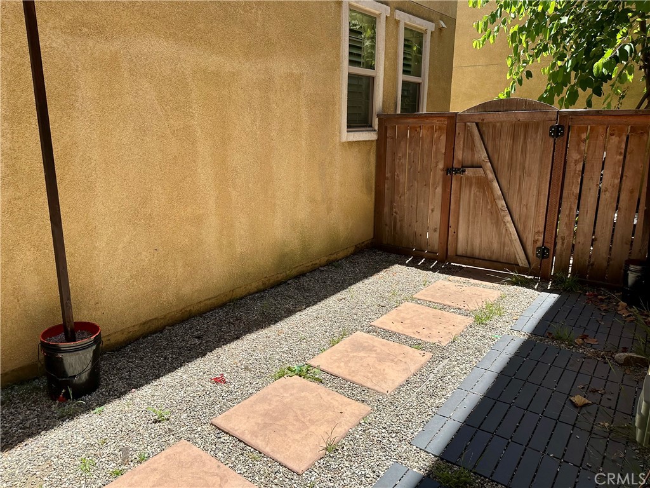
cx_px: 325
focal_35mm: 24
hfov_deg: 71.6
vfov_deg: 56.8
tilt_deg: -15.4
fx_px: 451
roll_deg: -0.2
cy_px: 244
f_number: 1.78
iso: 80
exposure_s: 1/2353
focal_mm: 6.86
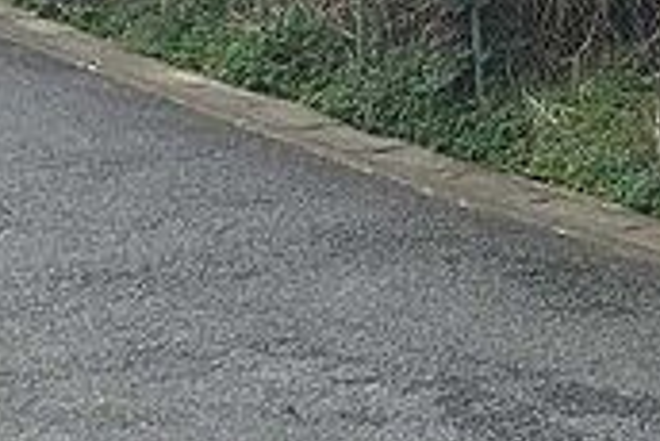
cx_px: 518
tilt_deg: +9.6
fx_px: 1761
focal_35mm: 96
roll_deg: +0.7
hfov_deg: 21.0
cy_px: -357
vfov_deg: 12.9
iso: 20
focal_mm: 3.99
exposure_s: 1/312
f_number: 1.8
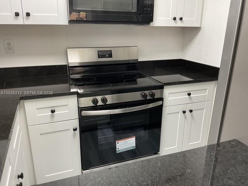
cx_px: 124
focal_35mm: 29
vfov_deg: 48.2
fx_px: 208
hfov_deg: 61.7
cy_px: 93
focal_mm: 3
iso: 100
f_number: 1.8
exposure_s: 1/60
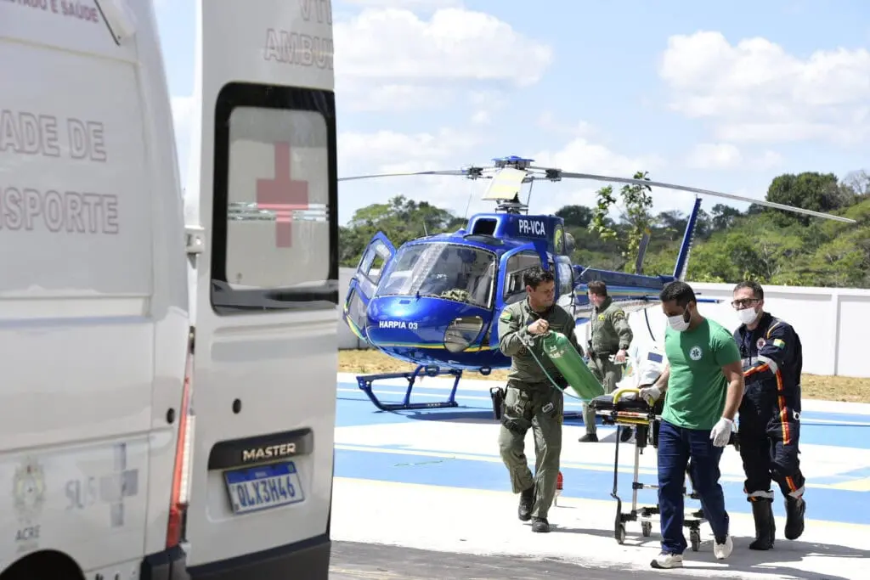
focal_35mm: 100
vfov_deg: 13.7
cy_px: 290
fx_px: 2417
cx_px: 435
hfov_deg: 20.4
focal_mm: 100
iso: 200
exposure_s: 1/400
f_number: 5
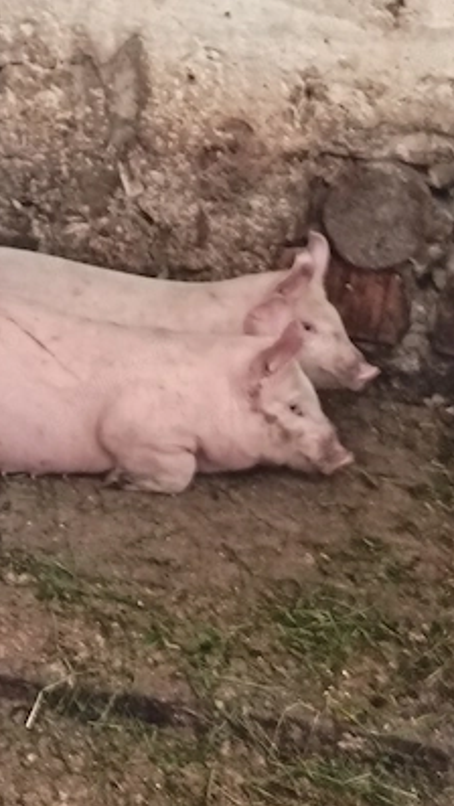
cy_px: 403
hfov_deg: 15.1
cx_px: 152
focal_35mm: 80
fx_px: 1711
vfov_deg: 26.5
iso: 4135
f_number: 1.75
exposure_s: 1/25.1
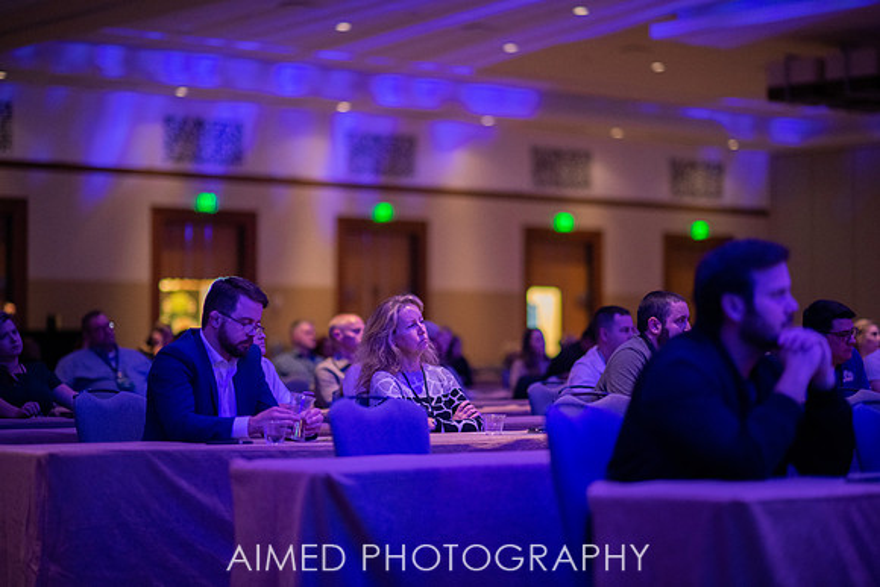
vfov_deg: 15.8
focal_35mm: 86
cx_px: 436
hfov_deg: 23.5
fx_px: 2114
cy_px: 294
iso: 2000
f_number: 1.4
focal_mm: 85
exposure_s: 1/160
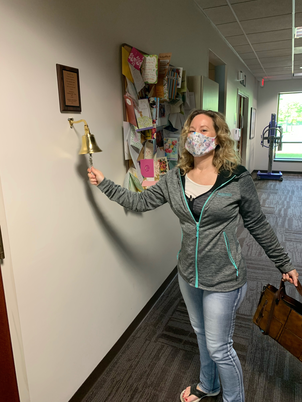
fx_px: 302
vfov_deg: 67.3
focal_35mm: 26
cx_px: 151
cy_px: 201
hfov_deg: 53.1
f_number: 1.8
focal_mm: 4.25
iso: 160
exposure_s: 1/41
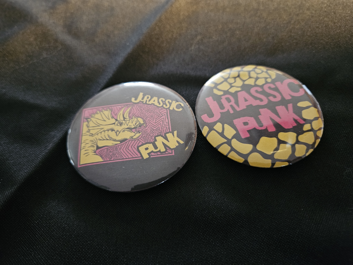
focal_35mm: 23
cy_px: 132
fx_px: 235
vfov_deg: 58.9
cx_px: 176
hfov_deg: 73.9
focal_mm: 5.4
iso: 800
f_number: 1.8
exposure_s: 1/24
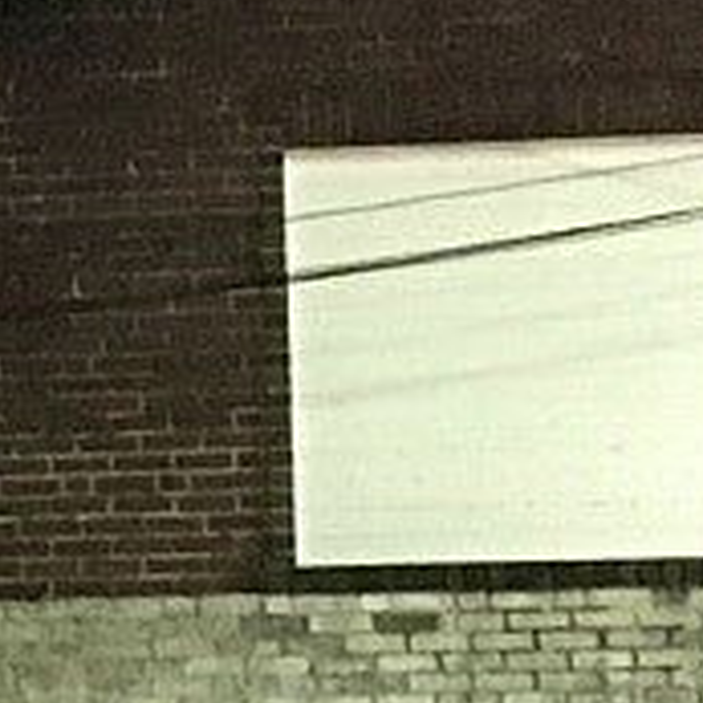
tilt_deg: +9.5
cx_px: -931
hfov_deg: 7.0
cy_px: 650
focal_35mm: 237
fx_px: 5445
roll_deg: -0.6
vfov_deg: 7.4
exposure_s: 1/15
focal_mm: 4.15
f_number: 2.2
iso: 640
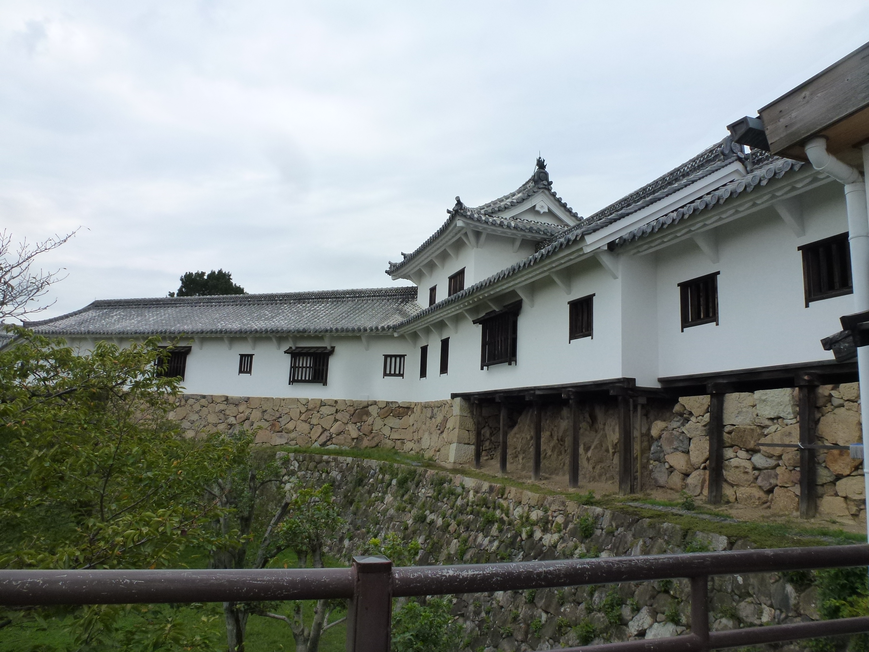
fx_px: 602
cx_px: 434
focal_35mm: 24
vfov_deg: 56.8
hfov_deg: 71.6
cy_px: 326
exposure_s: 1/800
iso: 160
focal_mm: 4.3
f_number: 4
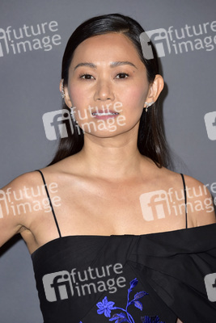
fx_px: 1439
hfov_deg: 8.6
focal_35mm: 160
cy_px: 162
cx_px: 108
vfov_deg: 12.8
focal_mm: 160
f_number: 6.3
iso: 400
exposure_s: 1/250
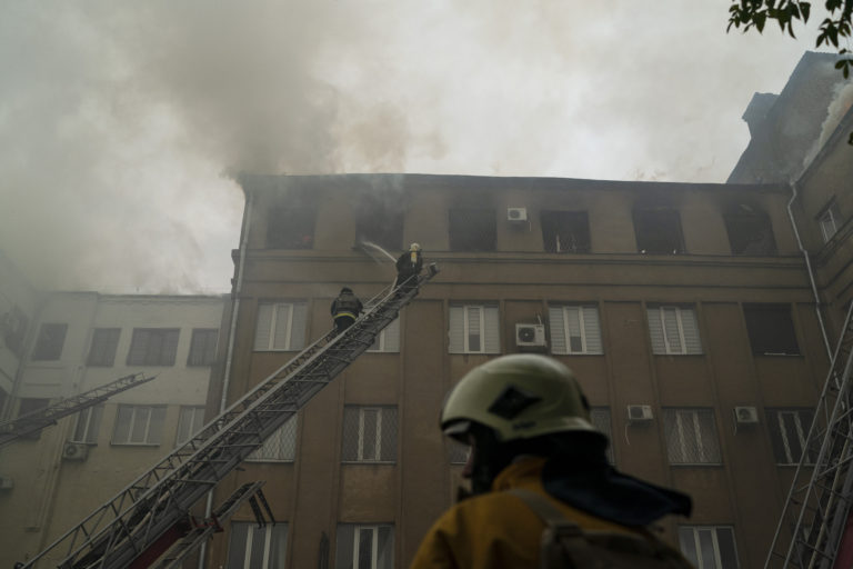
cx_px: 426
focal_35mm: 35
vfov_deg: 37.9
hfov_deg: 54.4
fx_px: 829
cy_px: 284
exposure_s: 1/4000
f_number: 3.5
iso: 400
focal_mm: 35
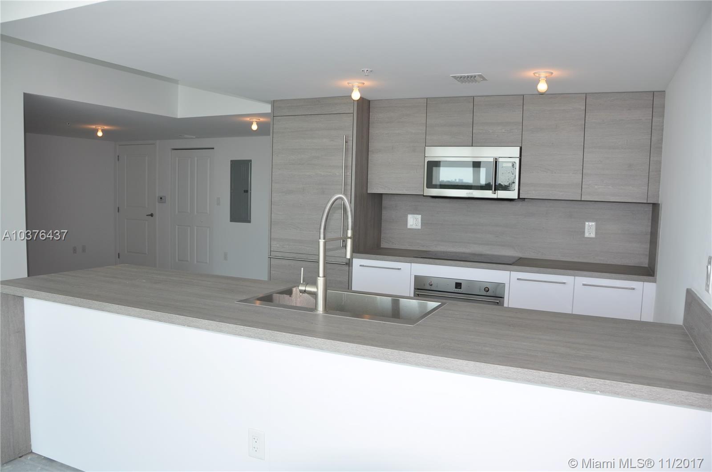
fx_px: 533
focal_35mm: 27
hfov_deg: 67.5
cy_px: 236
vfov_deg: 47.8
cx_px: 356
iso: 200
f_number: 5
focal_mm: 18
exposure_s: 1/200
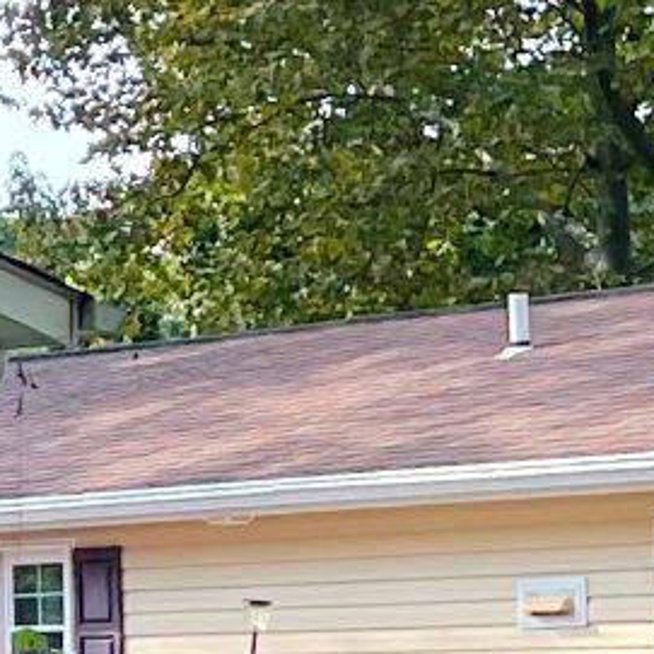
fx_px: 3570
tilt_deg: +2.2
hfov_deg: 7.8
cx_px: -1748
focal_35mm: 167
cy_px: 693
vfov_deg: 10.4
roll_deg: +2.0
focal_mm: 5.1
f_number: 1.6
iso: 32
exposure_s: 1/1003
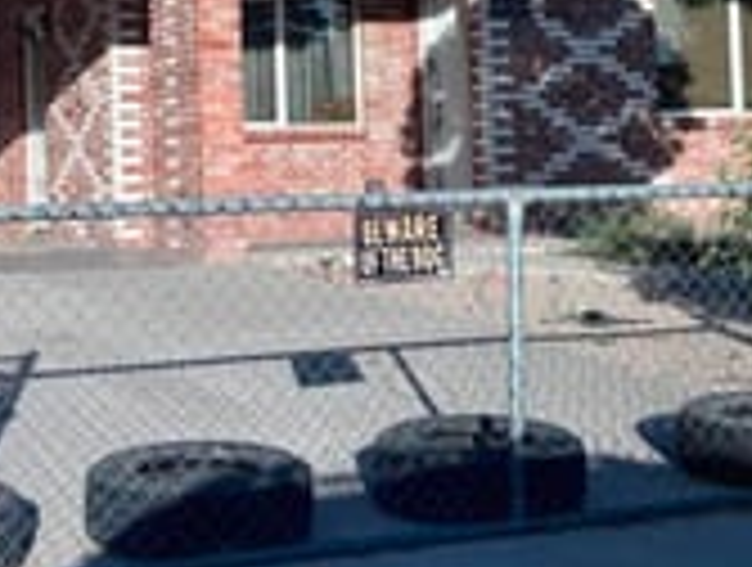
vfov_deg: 16.8
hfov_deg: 22.4
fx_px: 1894
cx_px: 293
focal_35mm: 87
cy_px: 40
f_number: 1.6
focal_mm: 5.96
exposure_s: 1/444
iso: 50
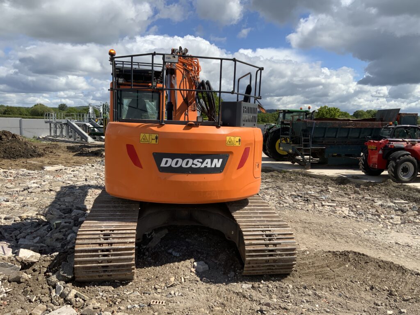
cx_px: 210
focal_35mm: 29
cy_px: 158
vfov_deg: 48.2
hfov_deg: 61.7
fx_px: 352
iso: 16
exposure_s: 1/2427
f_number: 1.8
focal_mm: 3
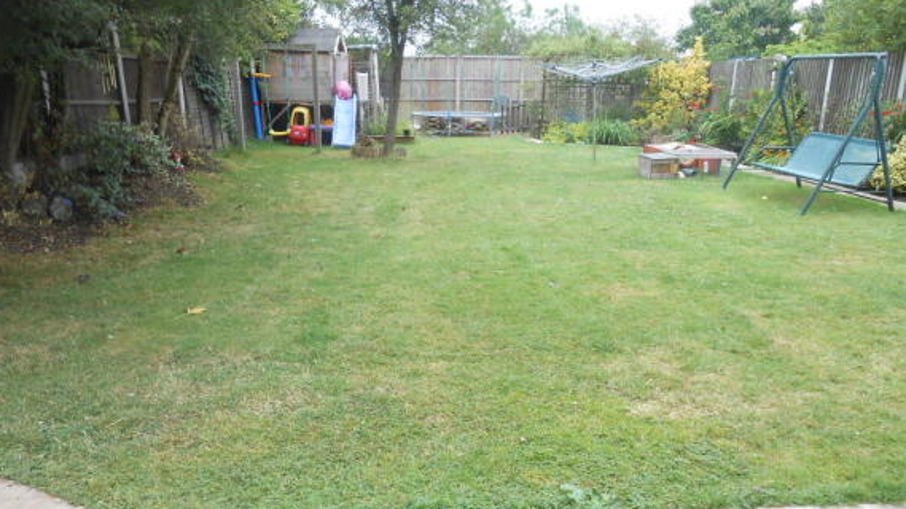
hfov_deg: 66.1
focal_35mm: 29
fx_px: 697
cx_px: 445
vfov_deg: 39.7
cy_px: 343
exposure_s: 1/125
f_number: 3.5
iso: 80
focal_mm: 4.6
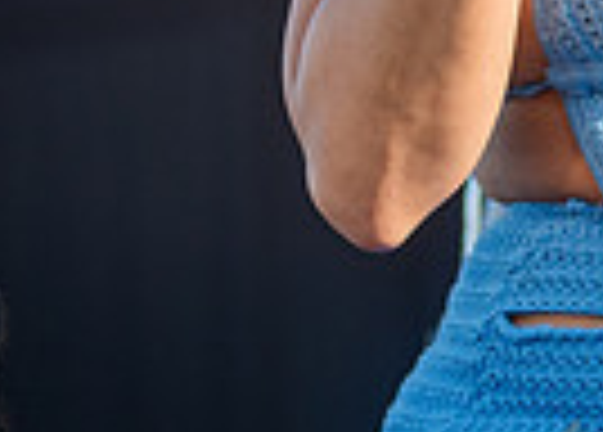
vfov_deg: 3.0
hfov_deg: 4.2
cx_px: 730
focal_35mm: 484
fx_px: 8297
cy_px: -407
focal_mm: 100
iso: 320
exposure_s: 1/1000
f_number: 4
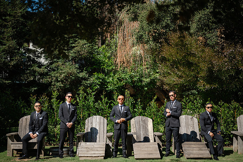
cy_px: 81
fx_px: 338
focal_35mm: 50
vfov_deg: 27.0
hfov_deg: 39.6
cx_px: 122
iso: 64
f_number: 1.8
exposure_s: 1/8000
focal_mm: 50
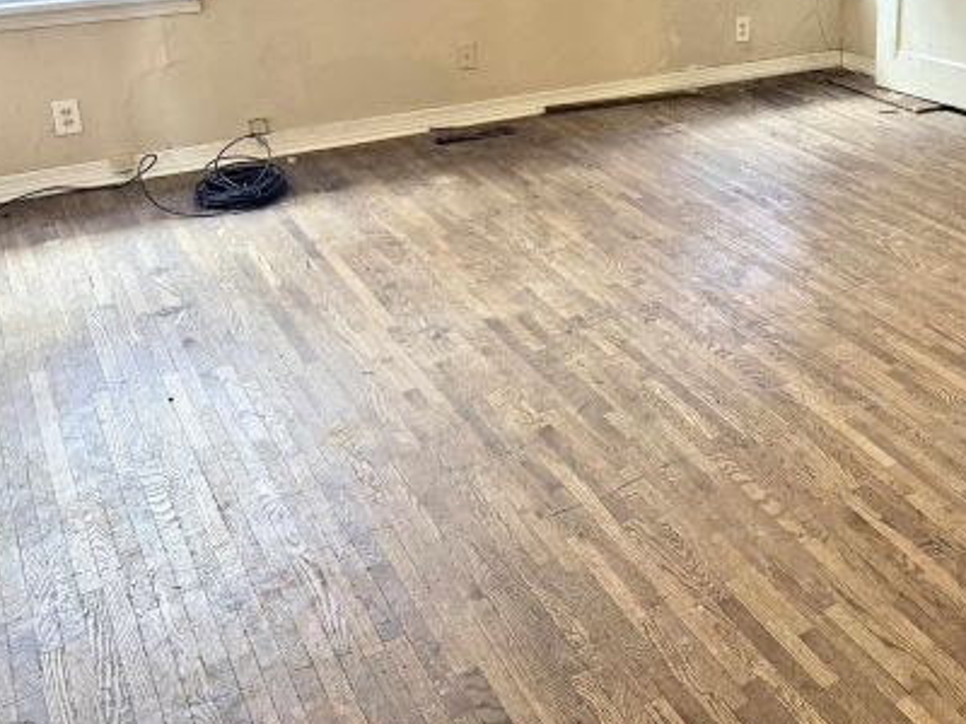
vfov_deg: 35.0
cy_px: 162
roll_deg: -1.2
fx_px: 1116
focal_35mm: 40
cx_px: 791
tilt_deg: -19.6
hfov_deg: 44.2
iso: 320
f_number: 1.78
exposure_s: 1/120
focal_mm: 6.76
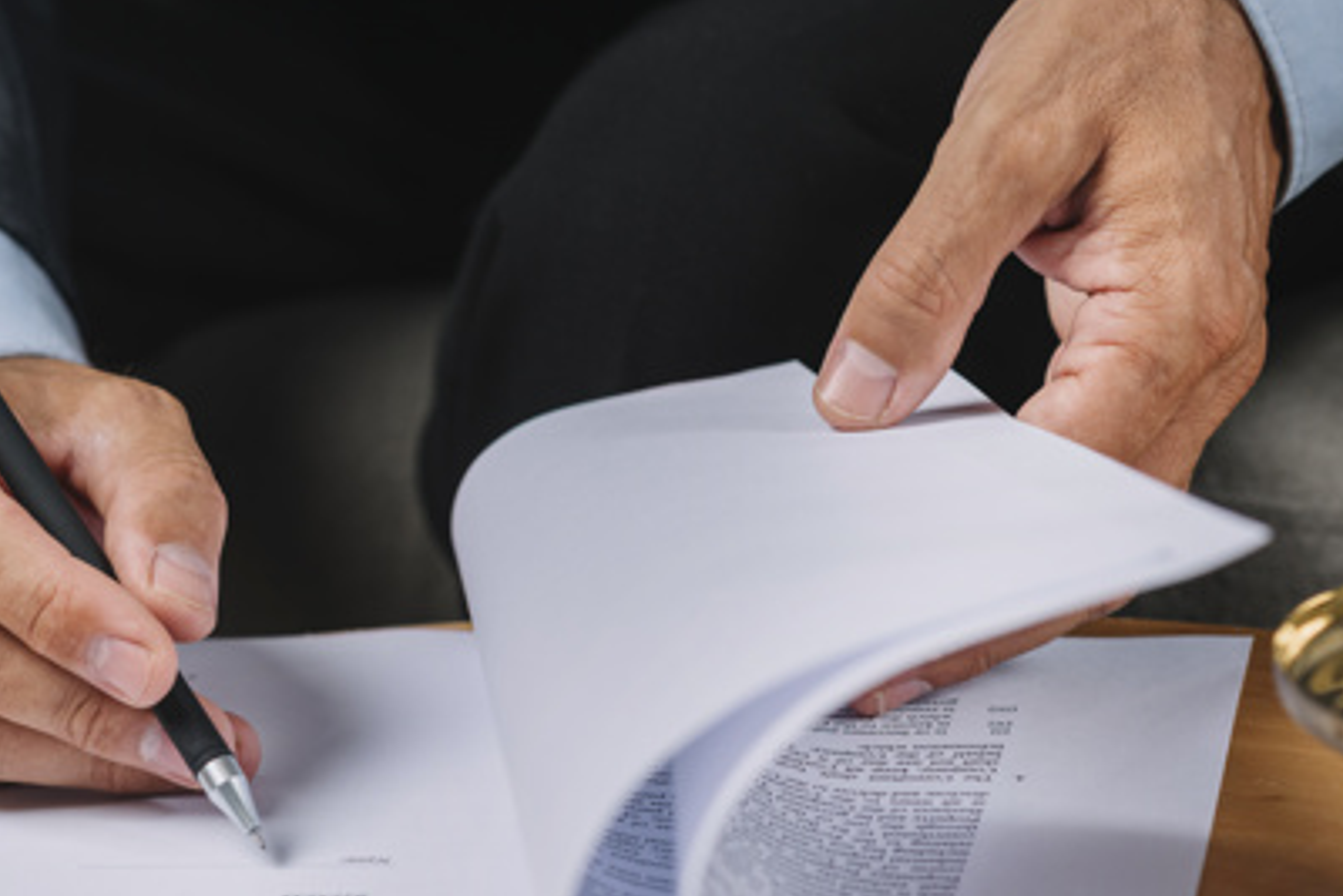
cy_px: 361
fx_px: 4963
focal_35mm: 133
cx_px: 752
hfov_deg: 15.4
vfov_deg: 10.3
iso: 200
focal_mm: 85
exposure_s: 1/160
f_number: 5
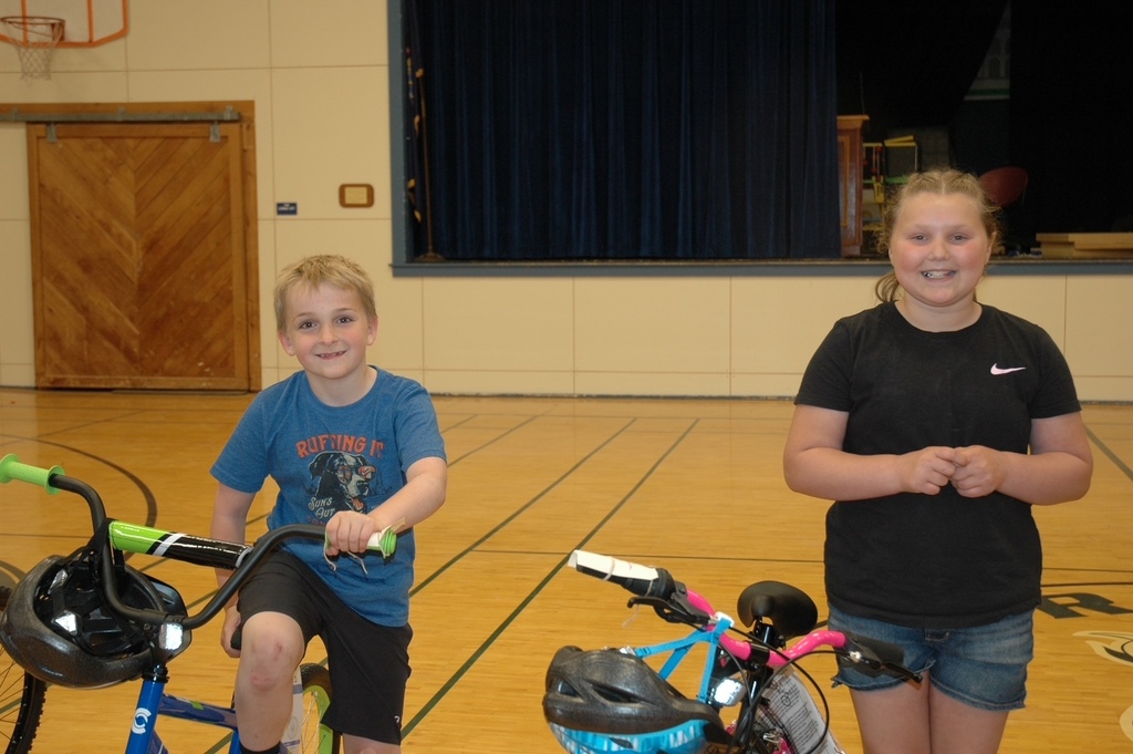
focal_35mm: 51
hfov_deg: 38.9
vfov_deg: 26.4
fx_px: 1604
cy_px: 377
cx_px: 566
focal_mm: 34
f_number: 4.2
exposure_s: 1/80
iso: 400
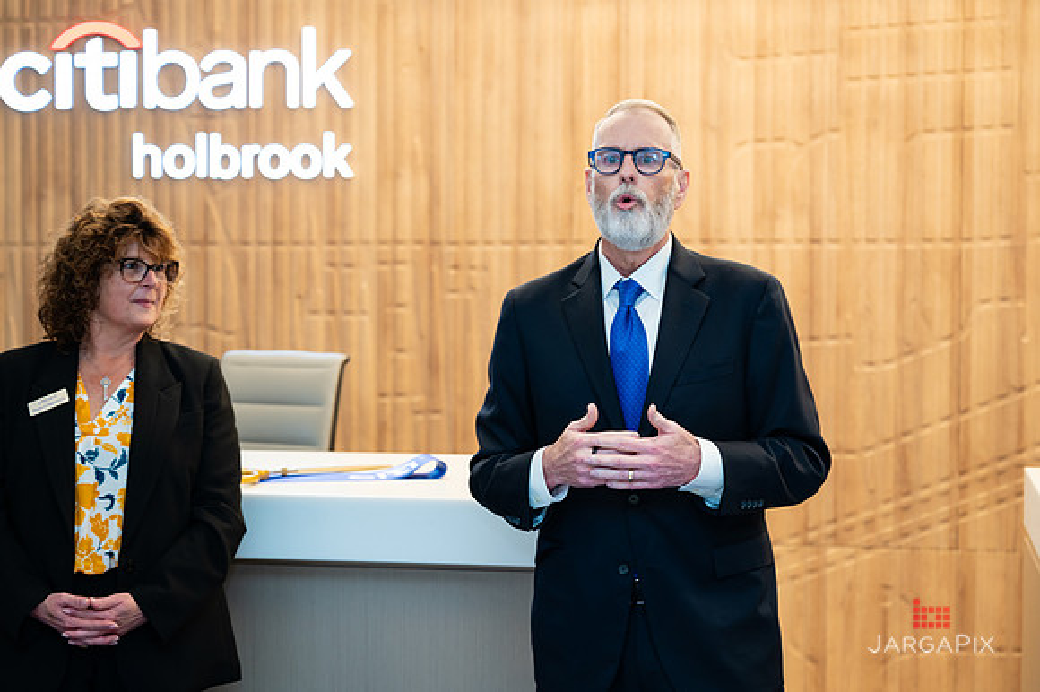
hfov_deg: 28.0
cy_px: 342
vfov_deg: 18.8
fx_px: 2088
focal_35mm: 72
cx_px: 526
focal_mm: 70
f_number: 3.5
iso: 640
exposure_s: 1/200
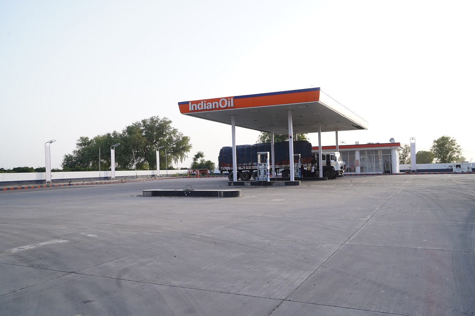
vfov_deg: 44.9
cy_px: 158
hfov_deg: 63.7
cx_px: 238
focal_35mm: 29
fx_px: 383
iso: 320
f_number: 7.1
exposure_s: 1/200
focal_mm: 29
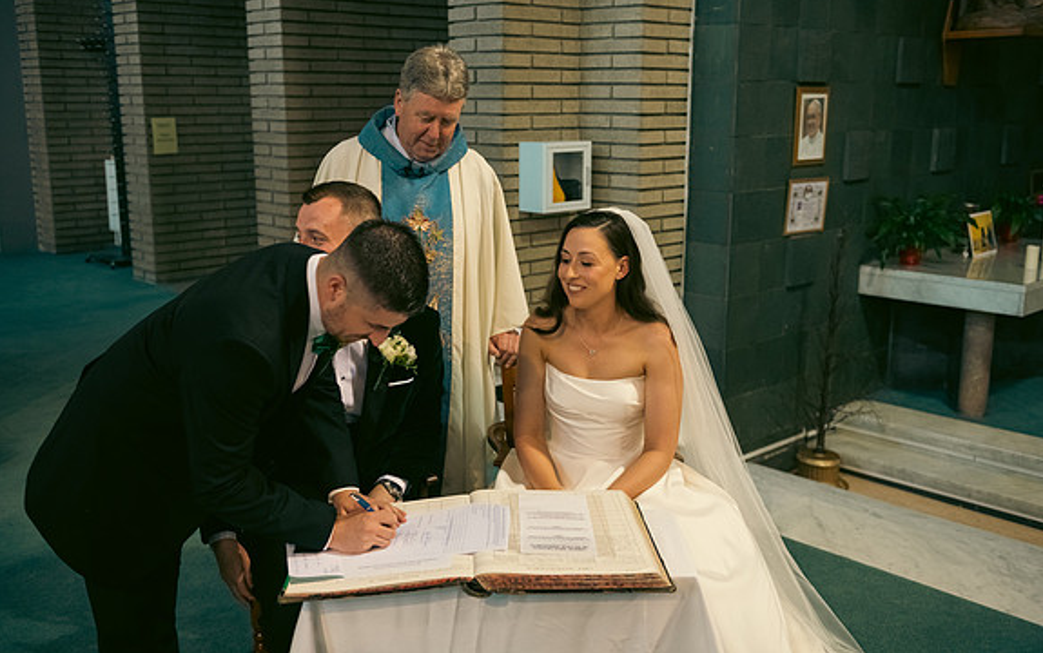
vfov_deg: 34.5
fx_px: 1052
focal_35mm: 37
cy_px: 324
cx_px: 524
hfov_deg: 52.7
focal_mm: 36
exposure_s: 1/160
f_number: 3.5
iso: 1000
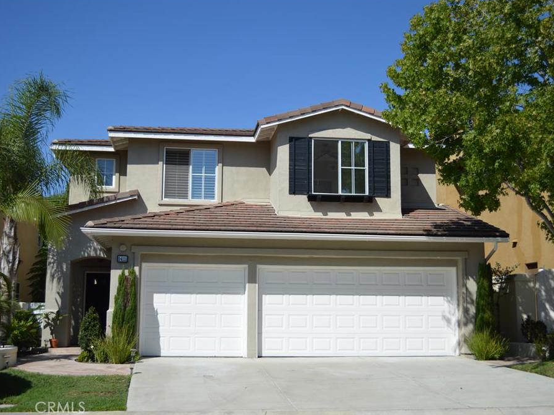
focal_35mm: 43
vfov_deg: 33.6
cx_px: 277
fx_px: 688
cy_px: 205
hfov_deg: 43.9
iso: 100
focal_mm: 26
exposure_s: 1/1250
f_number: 4.2
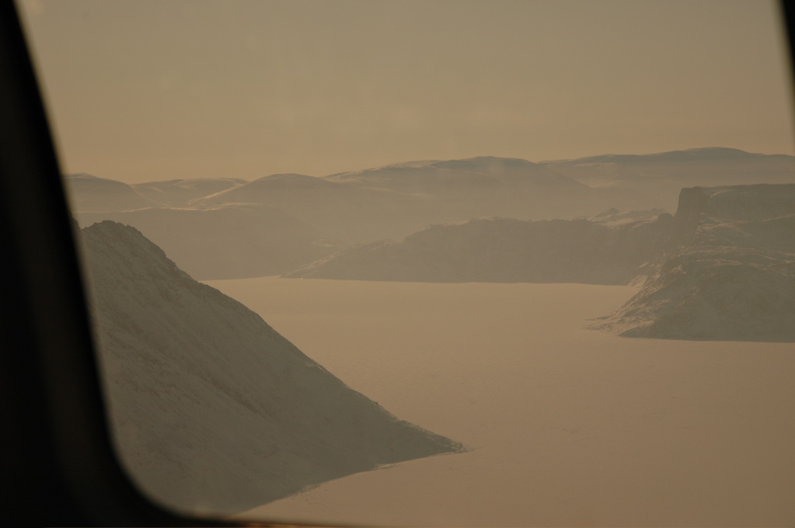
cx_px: 398
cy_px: 264
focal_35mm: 105
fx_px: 2316
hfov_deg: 19.5
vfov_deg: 13.0
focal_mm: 70
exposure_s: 1/250
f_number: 8
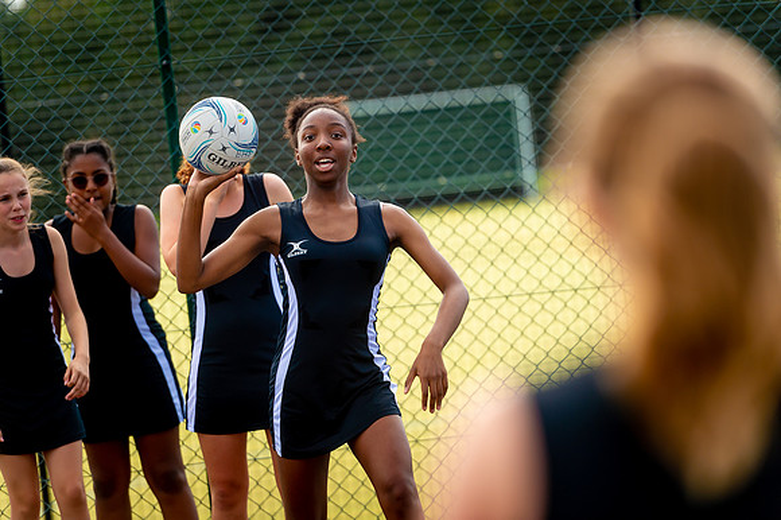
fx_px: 4336
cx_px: 390
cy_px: 260
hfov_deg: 10.3
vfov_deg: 6.9
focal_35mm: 200
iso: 180
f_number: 2.8
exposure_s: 1/2500
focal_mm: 200
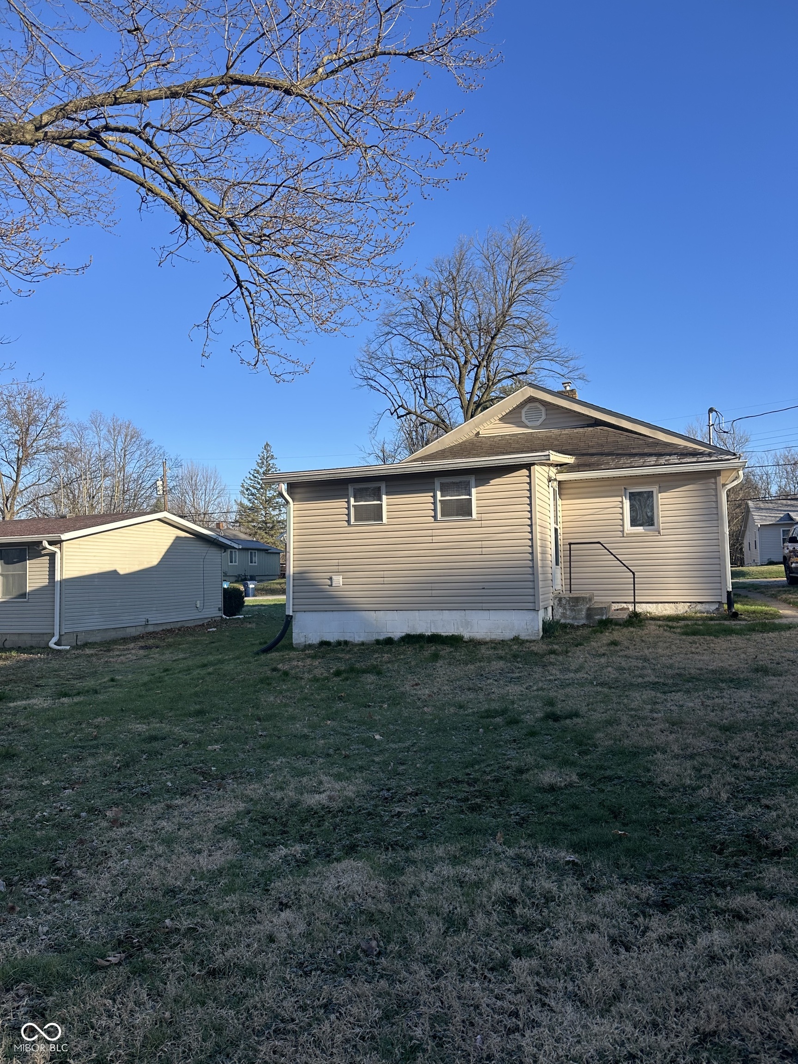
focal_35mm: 24
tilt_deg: +4.5
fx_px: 738
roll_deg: +0.6
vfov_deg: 71.6
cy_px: 532
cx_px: 399
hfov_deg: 56.8
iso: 80
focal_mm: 6.86
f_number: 1.78
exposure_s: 1/1916
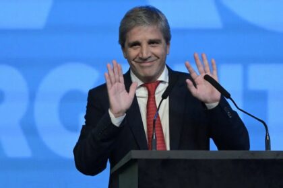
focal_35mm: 60
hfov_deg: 33.4
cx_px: 142
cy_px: 94
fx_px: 472
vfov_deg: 22.6
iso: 400
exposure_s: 1/60
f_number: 3
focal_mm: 60
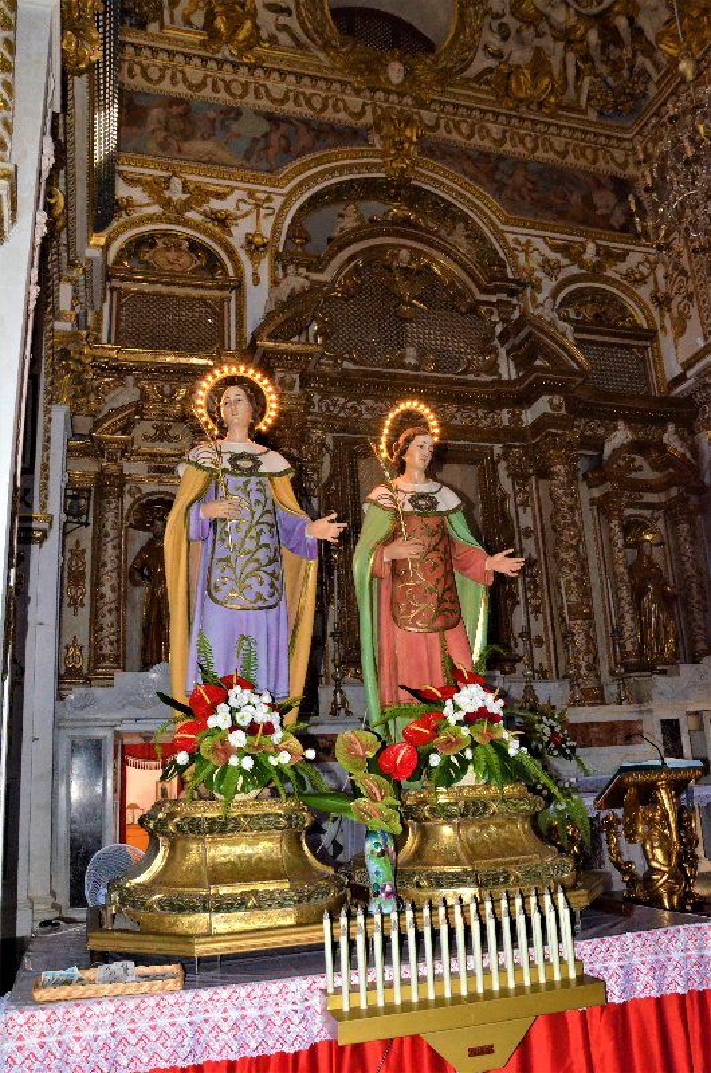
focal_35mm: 27
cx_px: 356
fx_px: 803
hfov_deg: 47.7
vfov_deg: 67.5
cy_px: 536
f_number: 8
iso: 5000
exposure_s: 1/60
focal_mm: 18
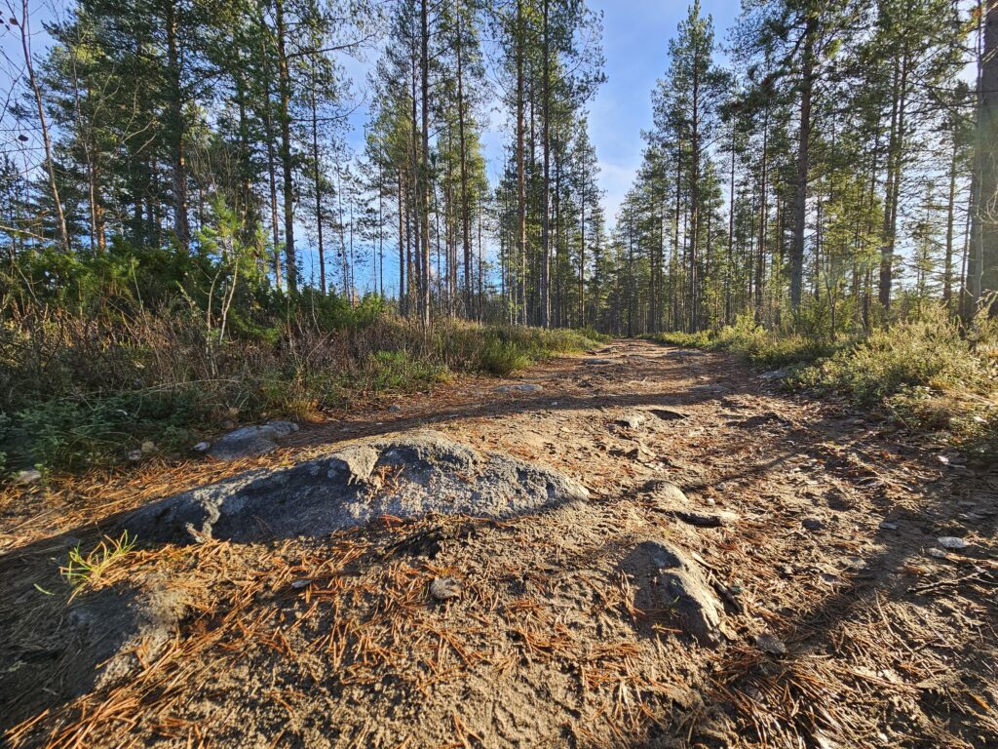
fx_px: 375
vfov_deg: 89.9
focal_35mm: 13
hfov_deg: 106.2
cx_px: 499
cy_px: 374
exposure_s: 1/390
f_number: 2.2
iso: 50
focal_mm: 2.2
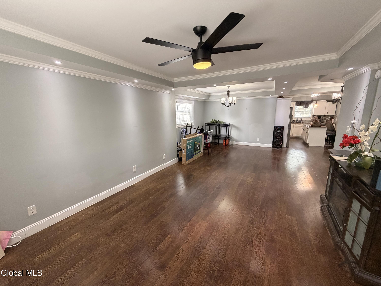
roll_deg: +1.7
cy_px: 143
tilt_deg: -11.5
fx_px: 154
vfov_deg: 85.7
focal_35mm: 14
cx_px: 190
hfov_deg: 102.1
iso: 320
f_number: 2.2
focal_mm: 2.22
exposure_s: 1/60
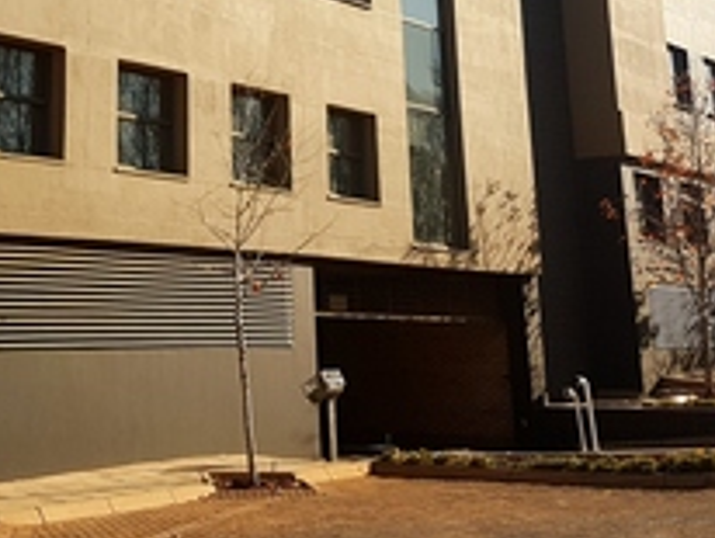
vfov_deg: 22.4
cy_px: -5
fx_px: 1303
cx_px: 212
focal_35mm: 63
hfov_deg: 30.4
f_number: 1.7
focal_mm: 4.2
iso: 40
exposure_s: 1/1968
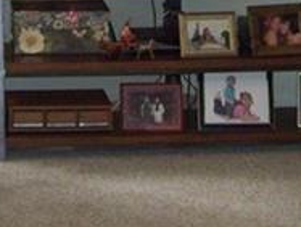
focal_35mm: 196
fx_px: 1708
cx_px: -3
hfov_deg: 10.0
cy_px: -169
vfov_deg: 7.4
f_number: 2.7
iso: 200
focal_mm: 6
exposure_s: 1/60
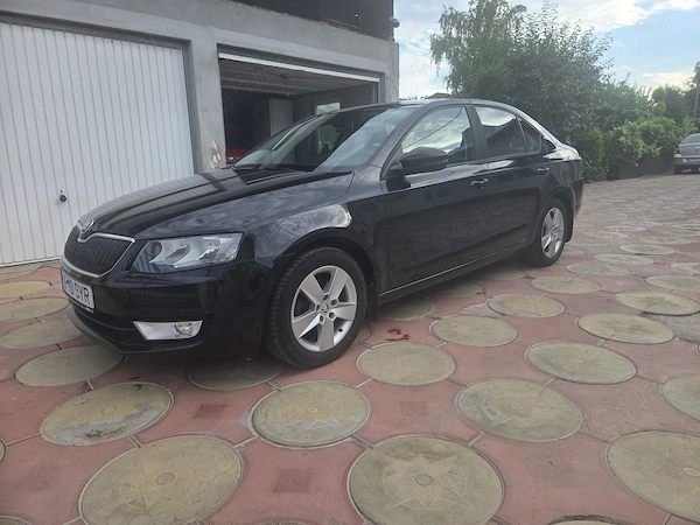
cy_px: 262
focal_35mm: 23
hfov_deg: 73.9
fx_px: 465
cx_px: 350
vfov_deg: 58.9
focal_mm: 6.3
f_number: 1.7
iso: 25
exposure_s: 1/359
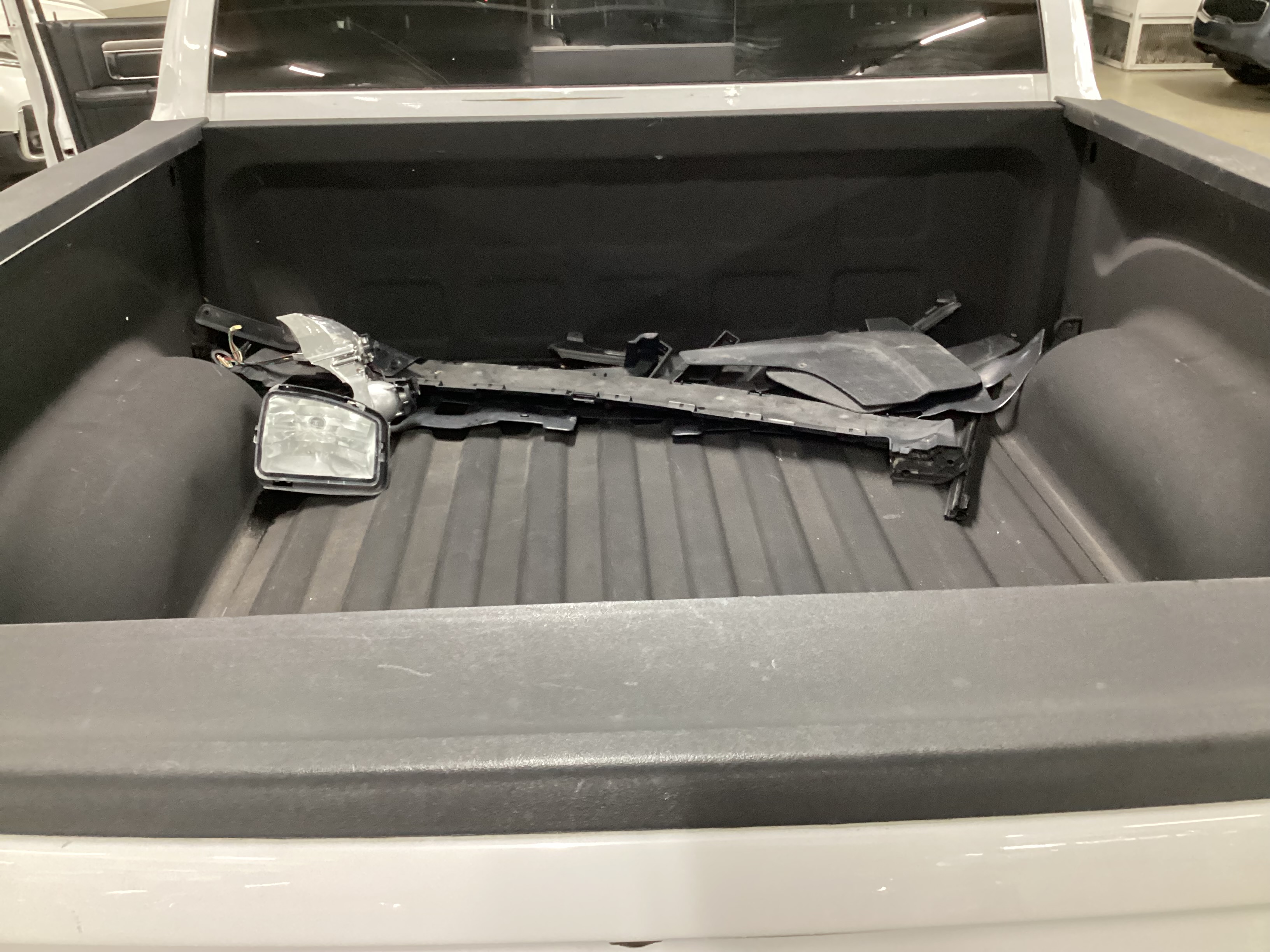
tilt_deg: -29.0
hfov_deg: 58.4
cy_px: 476
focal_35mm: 31
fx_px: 1137
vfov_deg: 45.4
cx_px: 635
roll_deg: -0.6
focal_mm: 3.3
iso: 400
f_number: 2.4
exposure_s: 1/33
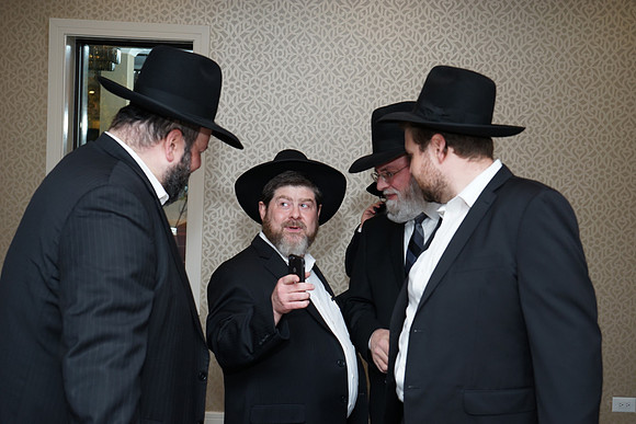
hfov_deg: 42.7
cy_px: 212
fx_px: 813
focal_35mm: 46
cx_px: 318
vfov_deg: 29.3
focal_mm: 46
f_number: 5.6
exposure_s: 1/125
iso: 640
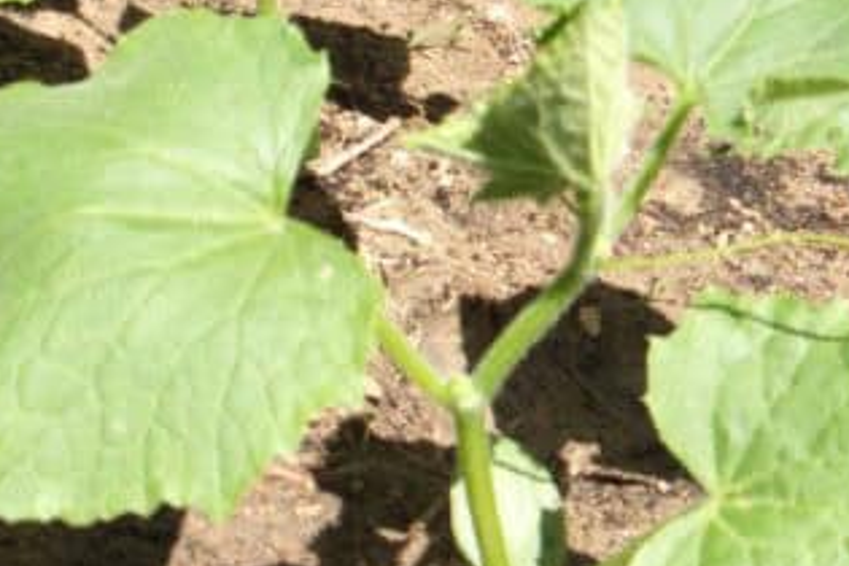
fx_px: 2217
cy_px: 183
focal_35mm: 94
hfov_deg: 21.7
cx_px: 412
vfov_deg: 14.5
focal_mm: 8
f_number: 4.8
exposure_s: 1/452
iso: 50
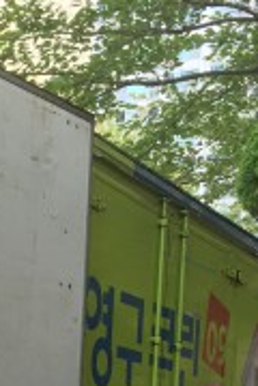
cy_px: 491
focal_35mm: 94
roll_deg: -0.5
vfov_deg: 20.0
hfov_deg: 14.0
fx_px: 1010
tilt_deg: -2.6
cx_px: -75
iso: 50
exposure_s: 1/120
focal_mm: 4.15
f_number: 2.2
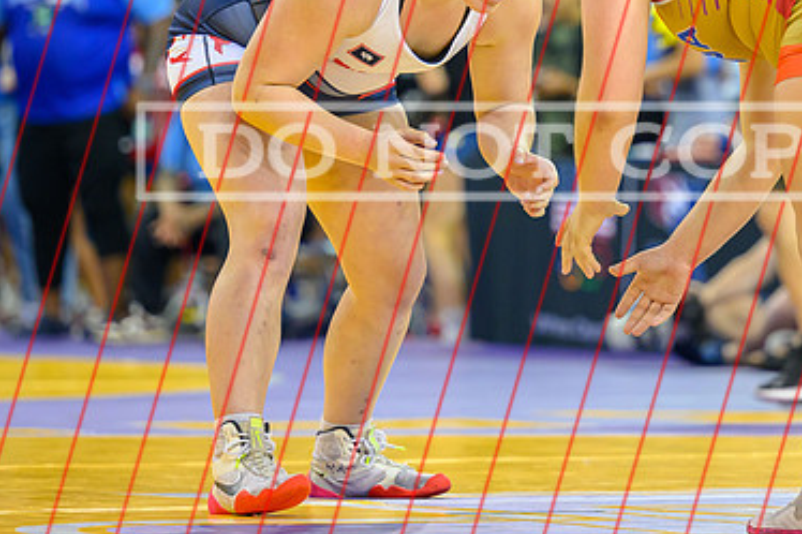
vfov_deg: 4.3
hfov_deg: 6.4
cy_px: 52
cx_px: 532
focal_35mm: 320
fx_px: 7125
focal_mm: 155
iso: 2500
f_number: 2.8
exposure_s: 1/800
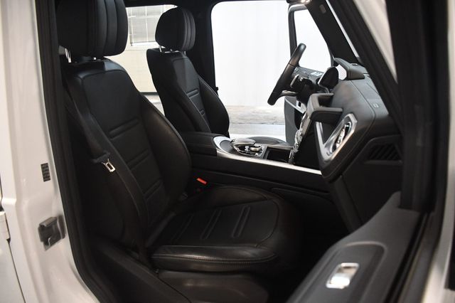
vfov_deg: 47.9
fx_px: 341
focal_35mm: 27
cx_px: 228
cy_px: 152
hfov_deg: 67.4
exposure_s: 1/125
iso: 3200
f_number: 3.5
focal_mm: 18
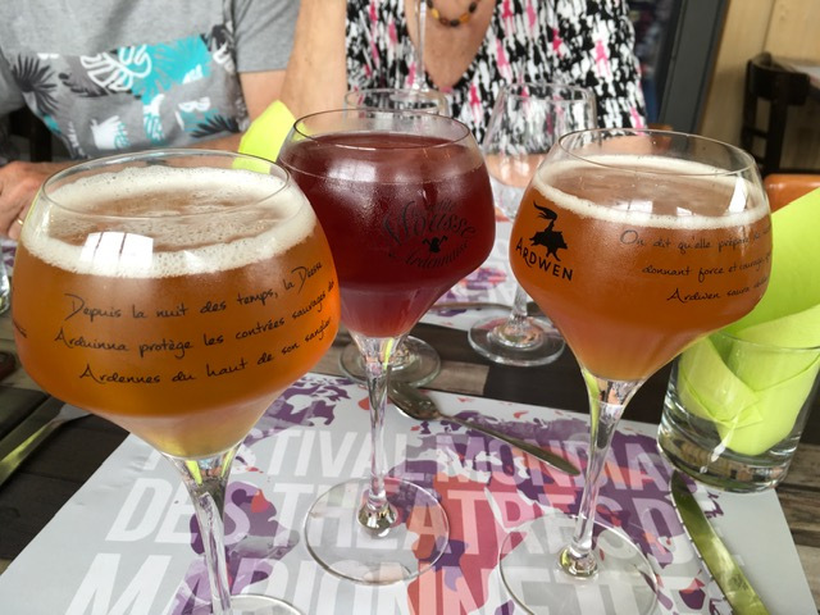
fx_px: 687
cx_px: 410
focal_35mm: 29
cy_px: 308
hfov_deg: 61.7
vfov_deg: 48.2
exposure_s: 1/50
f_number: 2.2
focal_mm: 4.15
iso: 25
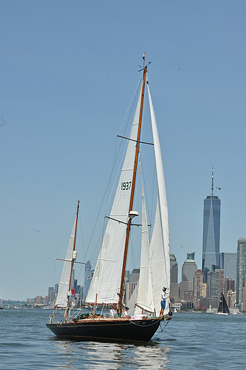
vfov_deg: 19.1
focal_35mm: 107
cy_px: 196
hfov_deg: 12.8
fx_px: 1097
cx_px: 128
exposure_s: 1/1000
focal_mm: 98
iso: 320
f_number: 13
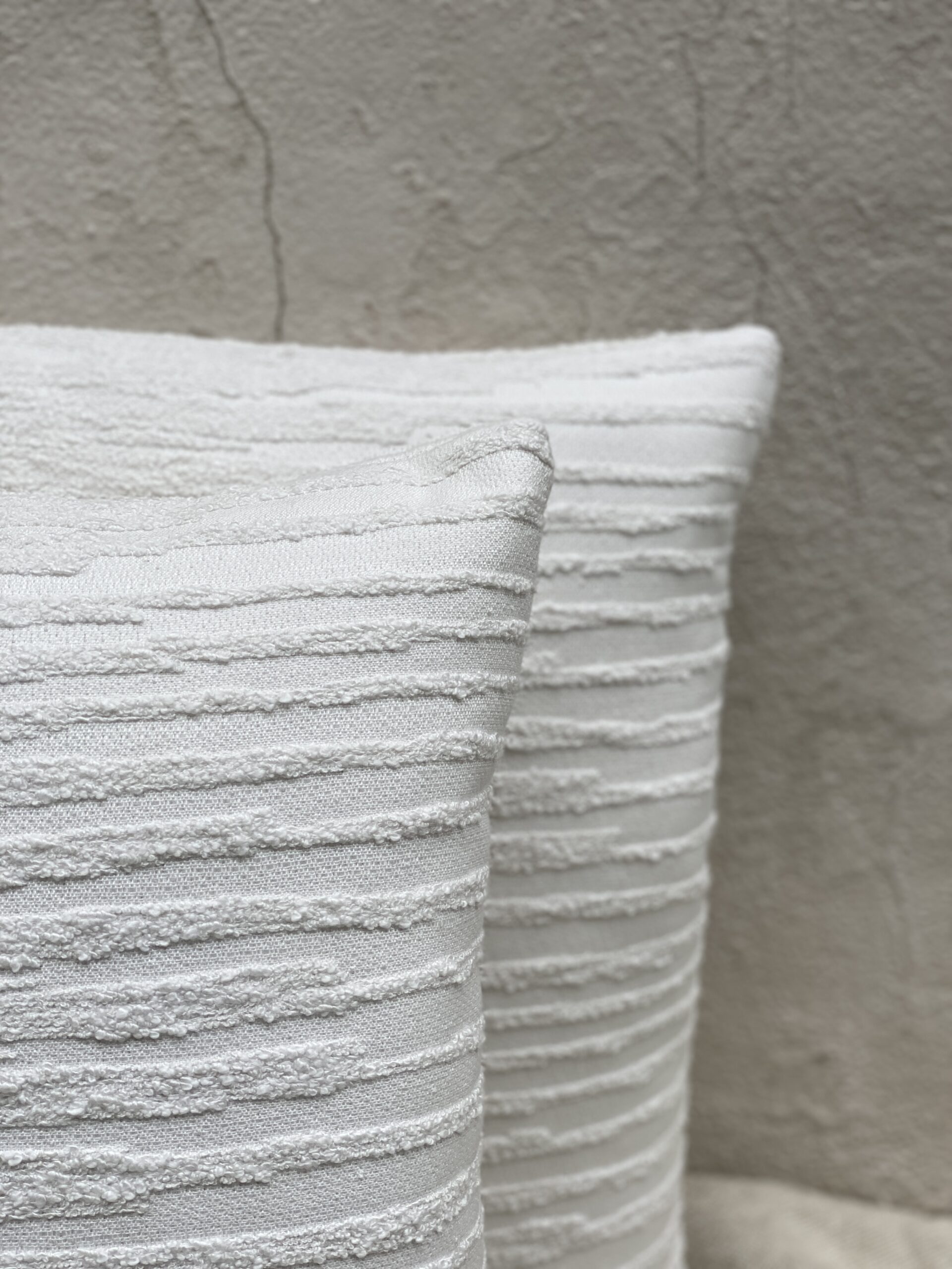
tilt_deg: -19.5
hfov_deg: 28.0
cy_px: 634
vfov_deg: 36.8
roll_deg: -1.4
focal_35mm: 52
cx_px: 476
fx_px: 1907
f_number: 2
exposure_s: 1/190
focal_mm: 6
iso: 20
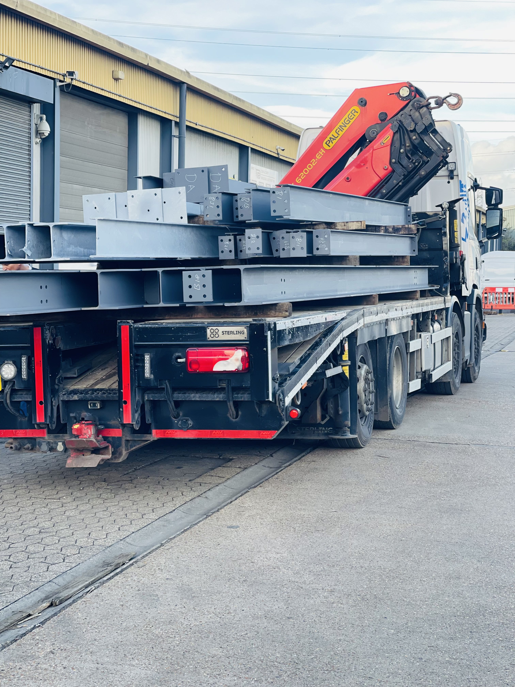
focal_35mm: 64
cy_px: 344
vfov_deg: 30.3
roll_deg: -0.8
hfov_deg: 22.9
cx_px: 258
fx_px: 1270
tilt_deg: -3.1
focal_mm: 7.5
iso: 32
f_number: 2.2
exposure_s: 1/121
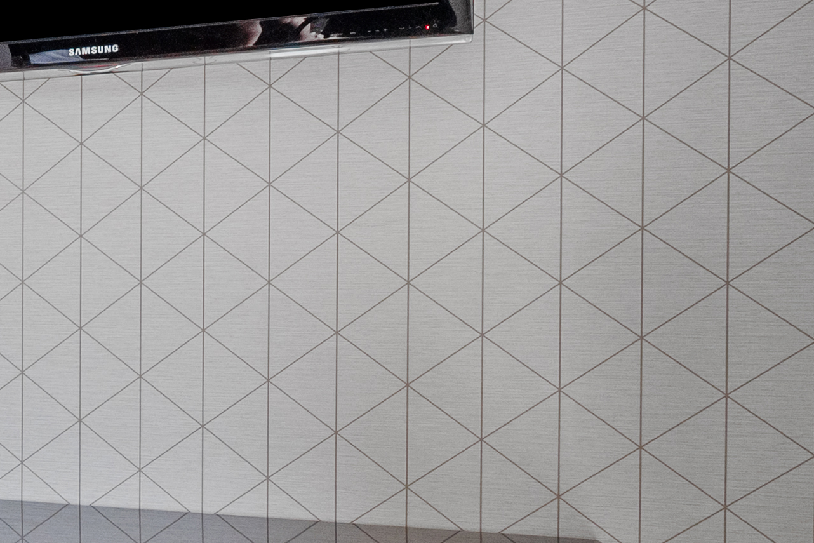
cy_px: 297
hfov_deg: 17.8
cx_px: -904
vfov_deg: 20.6
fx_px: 1492
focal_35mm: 66
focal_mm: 14
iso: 400
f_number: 8
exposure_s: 1/60
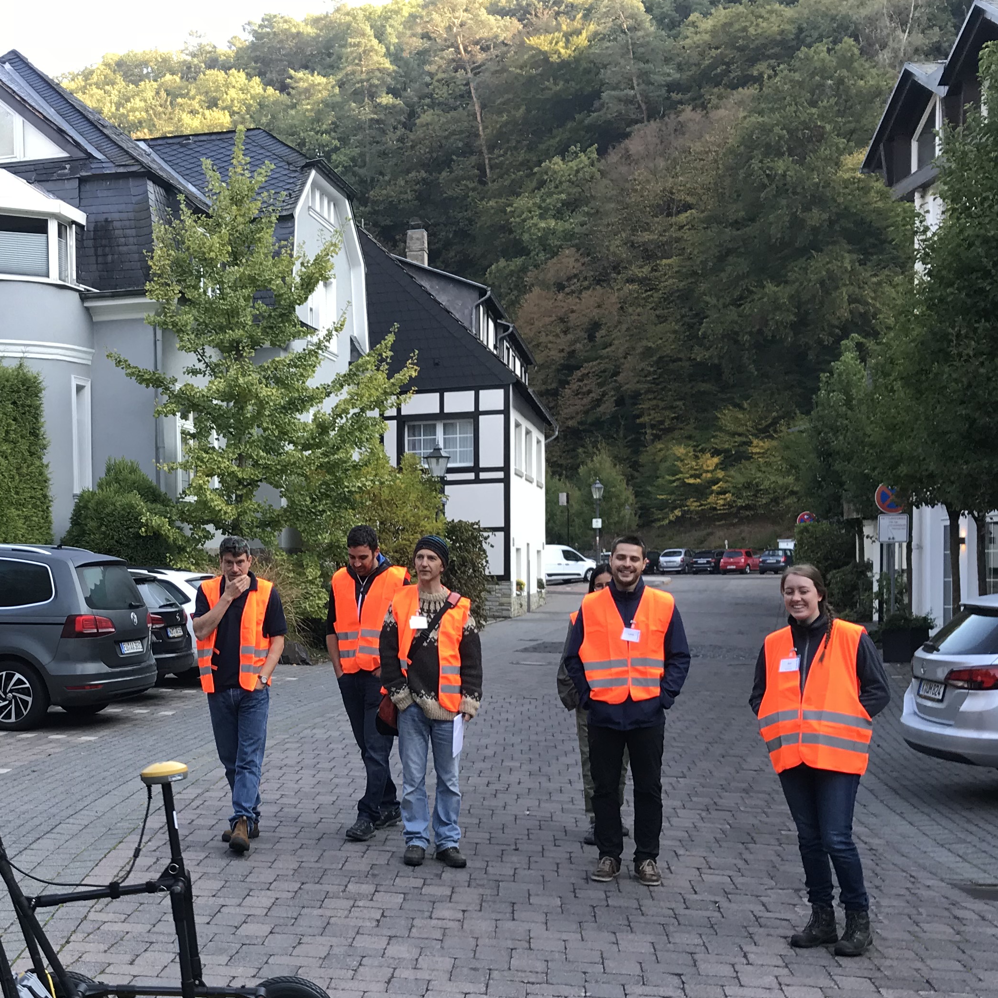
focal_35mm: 48
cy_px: 666
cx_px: 245
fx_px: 1566
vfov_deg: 35.0
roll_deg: +4.0
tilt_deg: +0.5
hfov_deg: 34.6
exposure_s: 1/136
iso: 20
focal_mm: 3.99
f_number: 1.8
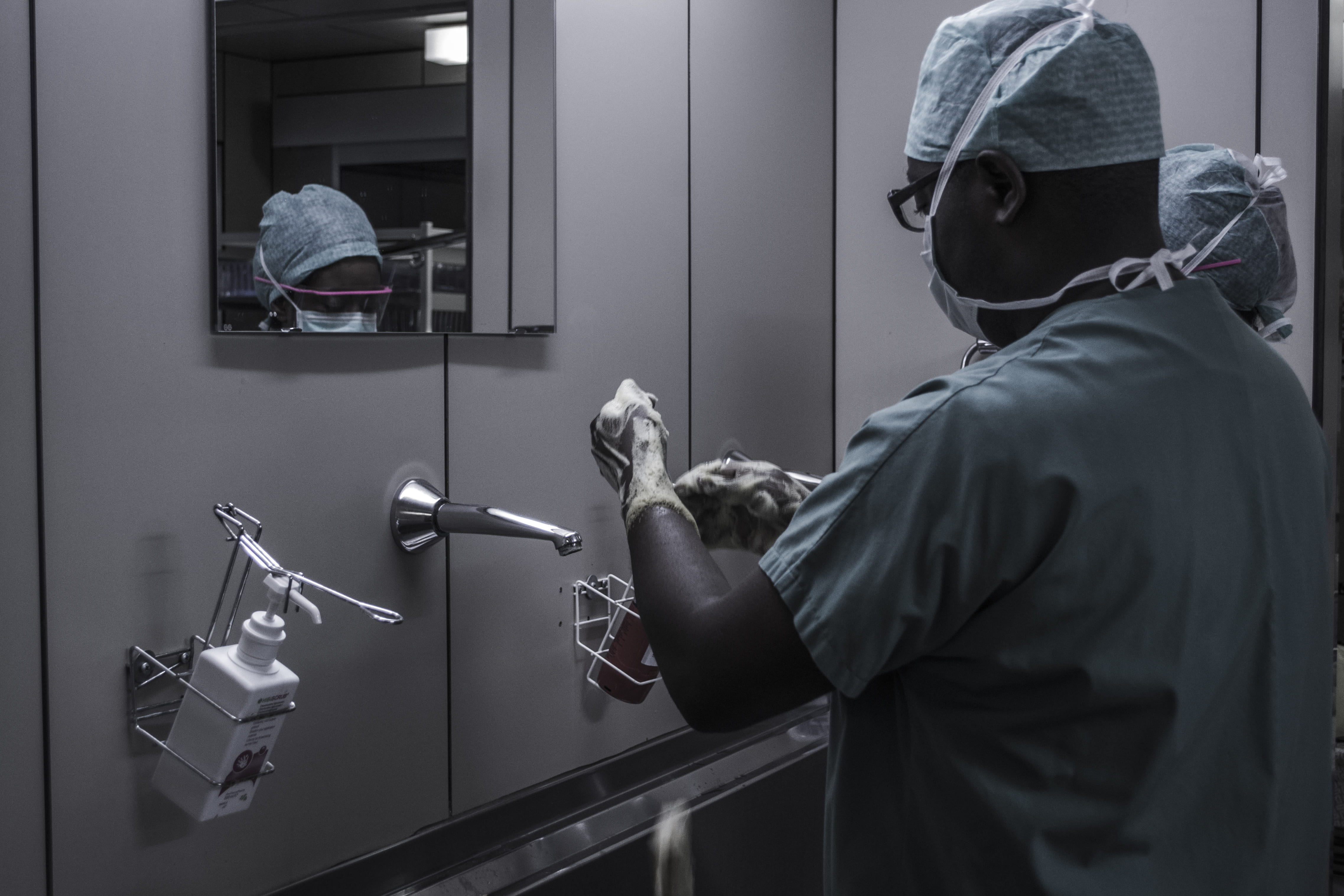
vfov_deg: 28.1
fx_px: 1792
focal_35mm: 48
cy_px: 448
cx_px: 672
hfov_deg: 41.1
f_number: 5
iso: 800
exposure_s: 1/60
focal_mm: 32
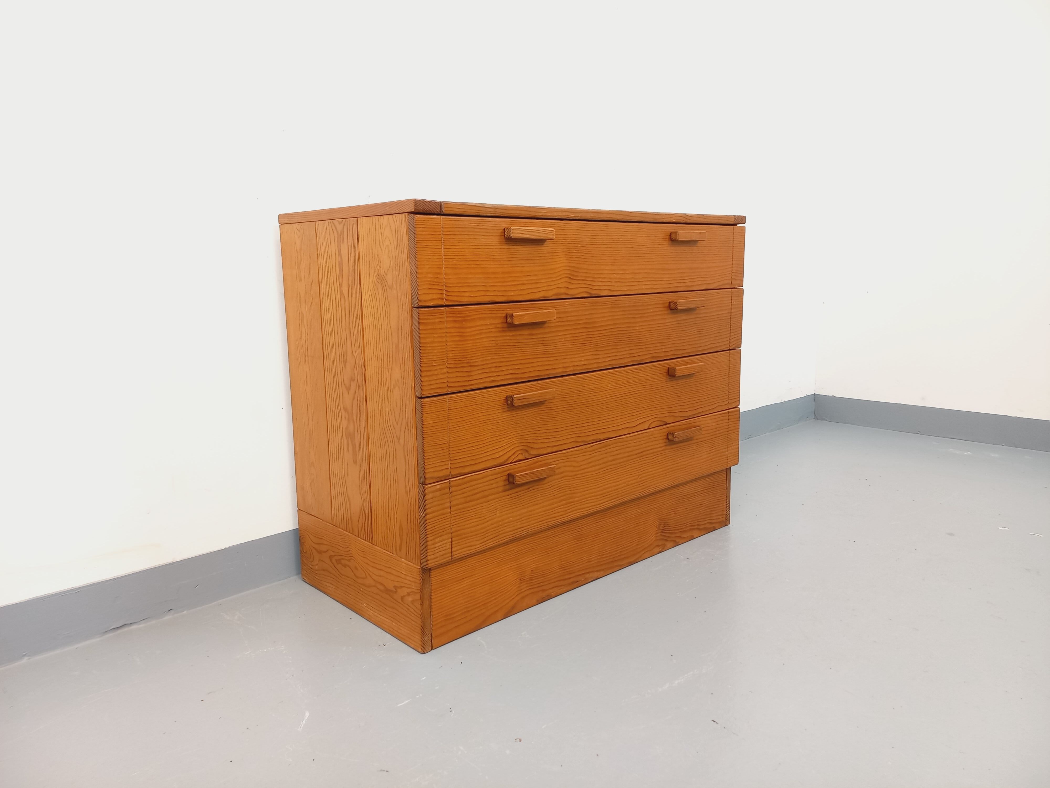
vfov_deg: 54.9
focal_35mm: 25
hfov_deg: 69.4
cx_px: 525
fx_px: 758
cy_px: 394
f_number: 1.8
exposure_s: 1/50
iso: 200
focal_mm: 4.65
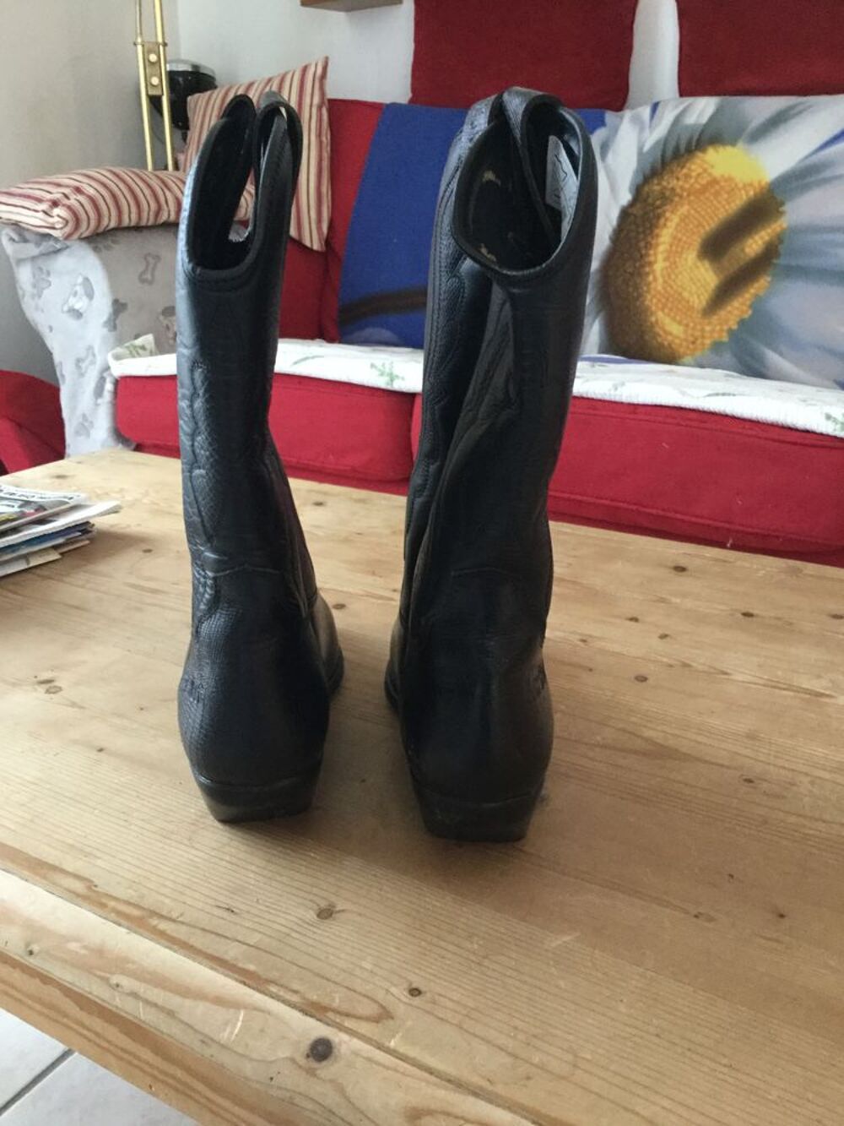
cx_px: 422
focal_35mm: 31
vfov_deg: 58.3
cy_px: 563
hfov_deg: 45.4
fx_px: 1008
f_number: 2.4
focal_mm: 3.3
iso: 200
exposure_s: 1/20
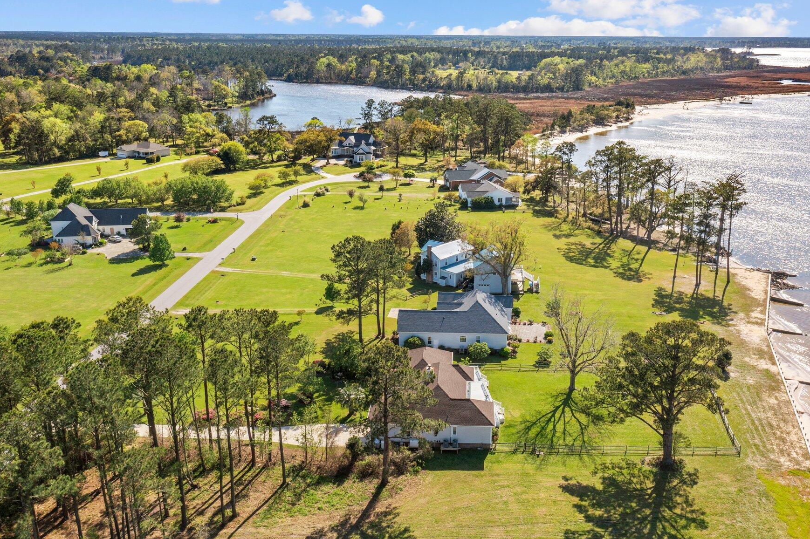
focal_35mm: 33
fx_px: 742
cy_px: 280
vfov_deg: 39.9
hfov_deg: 57.1
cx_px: 446
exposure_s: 1/400
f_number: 6.3
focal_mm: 10.26
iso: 100
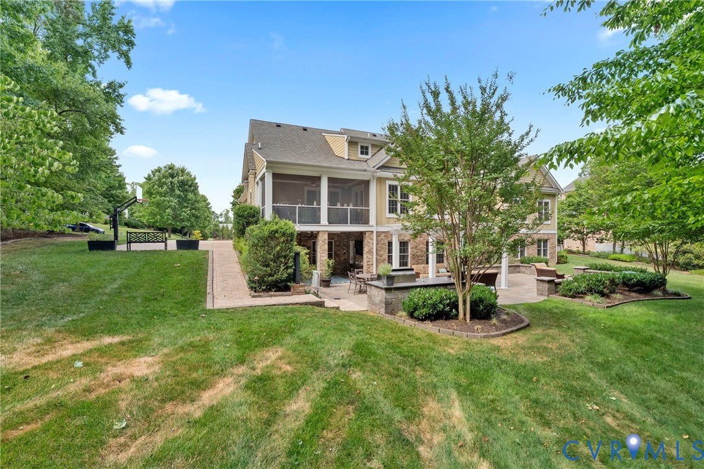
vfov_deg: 73.8
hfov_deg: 96.7
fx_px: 313
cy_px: 234
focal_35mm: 16
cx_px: 352
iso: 800
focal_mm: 16
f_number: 8
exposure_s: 1/200
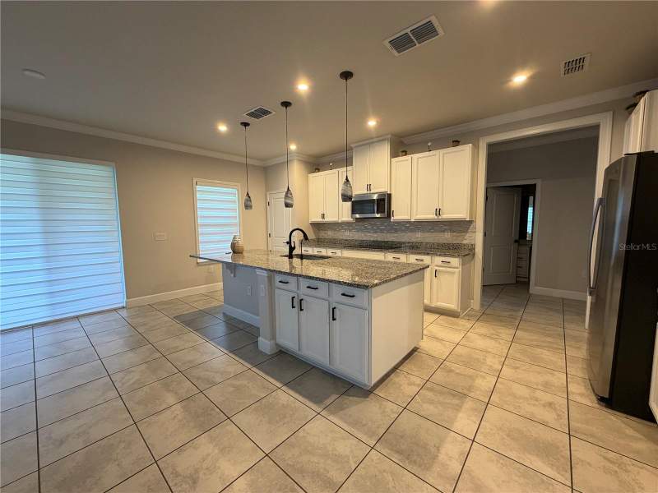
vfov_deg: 85.7
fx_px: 266
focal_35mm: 14
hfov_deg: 102.1
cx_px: 329
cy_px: 246
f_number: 2.2
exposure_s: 1/60
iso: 200
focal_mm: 2.22
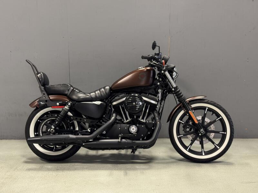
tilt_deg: -10.3
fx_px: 358
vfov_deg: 30.3
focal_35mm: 48
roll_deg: +0.0
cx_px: 129
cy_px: 96
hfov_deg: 39.7
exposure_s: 1/60
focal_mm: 6.76
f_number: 1.78
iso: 250
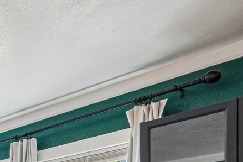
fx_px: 398
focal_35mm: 59
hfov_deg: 21.7
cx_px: -194
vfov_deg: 19.1
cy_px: 265
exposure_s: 1/30
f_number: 8
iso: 250
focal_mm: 16
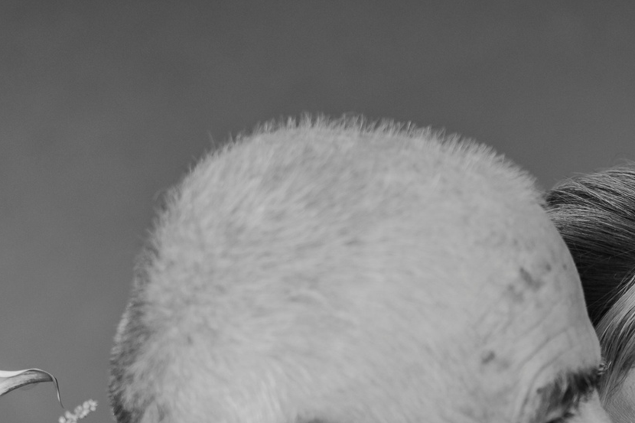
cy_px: 621
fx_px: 1904
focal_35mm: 108
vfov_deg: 12.1
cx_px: 474
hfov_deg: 18.8
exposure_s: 1/400
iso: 160
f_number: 2
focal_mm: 35
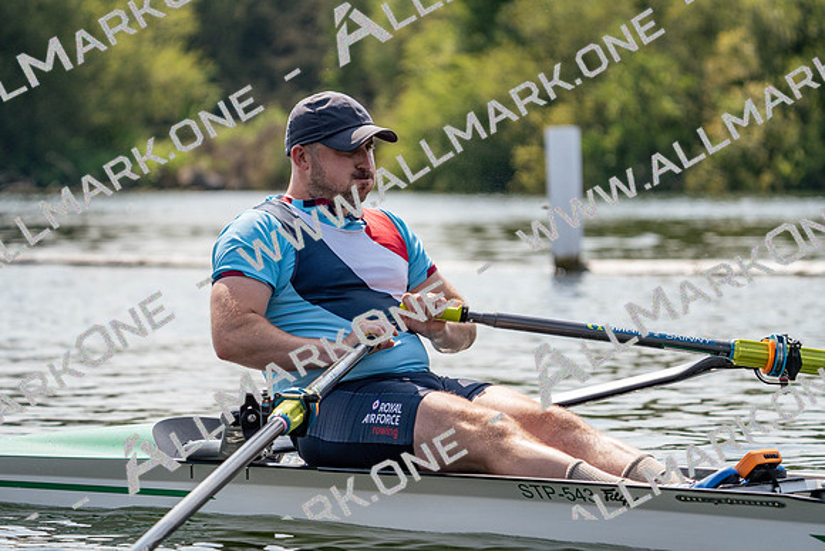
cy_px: 276
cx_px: 412
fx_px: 4584
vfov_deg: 6.9
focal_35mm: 200
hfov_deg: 10.3
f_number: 5.6
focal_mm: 200
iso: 200
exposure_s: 1/1600
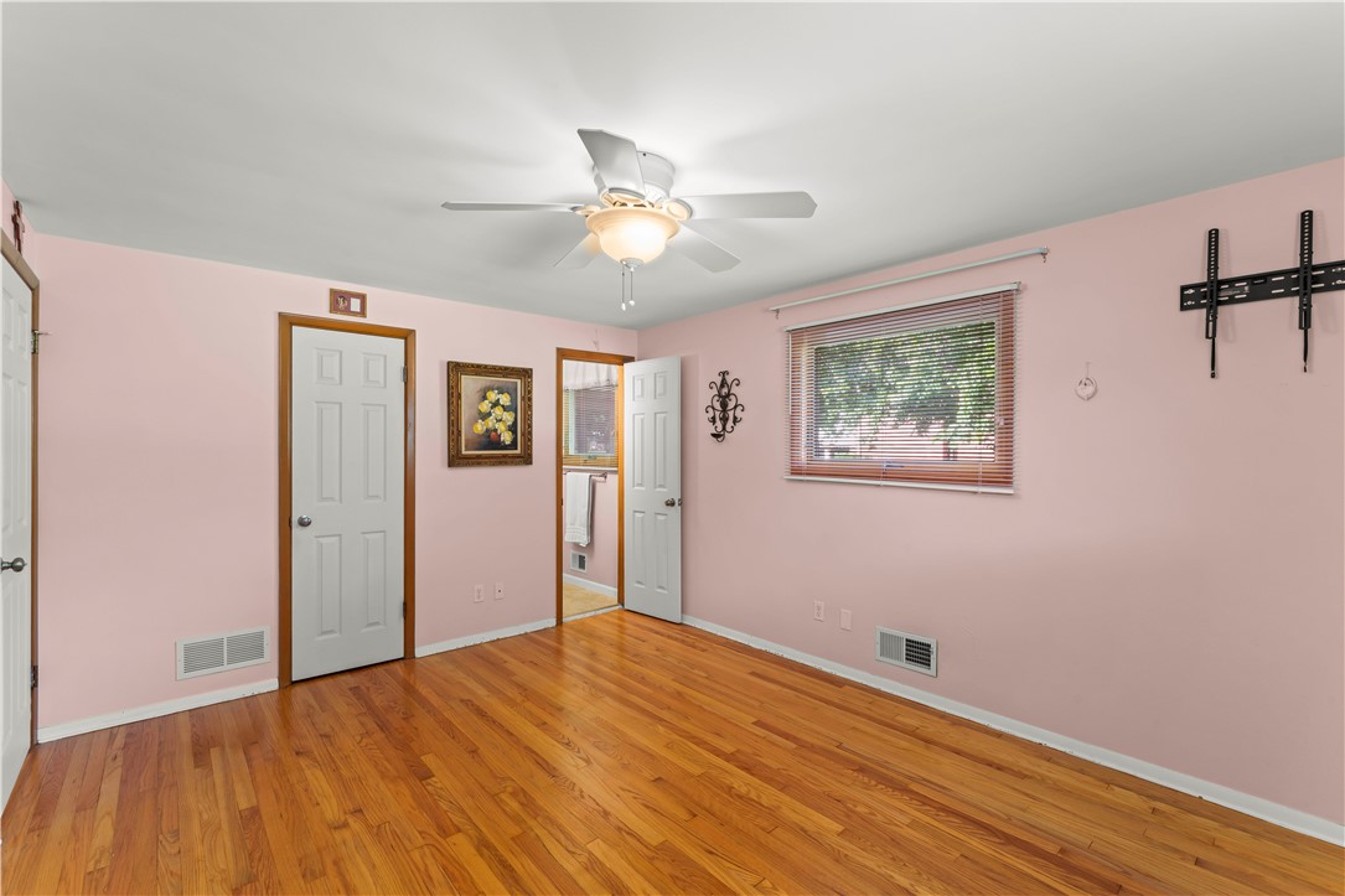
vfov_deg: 75.8
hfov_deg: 98.9
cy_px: 448
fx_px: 575
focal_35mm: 15
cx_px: 672
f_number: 13
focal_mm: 15.4
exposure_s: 5
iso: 100
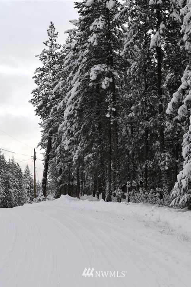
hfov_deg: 20.7
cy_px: 144
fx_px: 524
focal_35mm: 66
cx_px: 105
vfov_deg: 30.6
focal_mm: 29
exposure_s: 1/250
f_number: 8
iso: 200
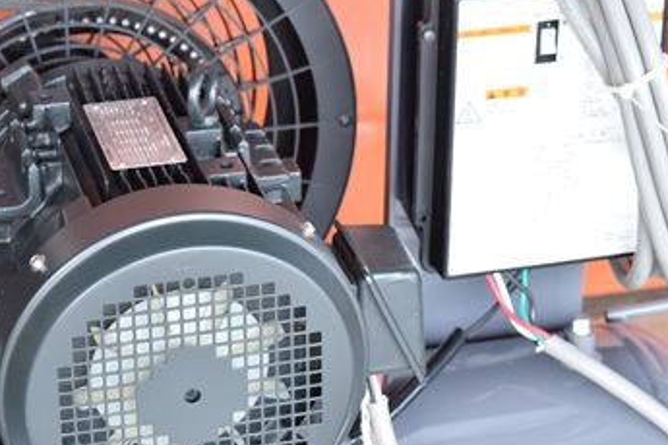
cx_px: 381
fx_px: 2221
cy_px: 267
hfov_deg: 17.1
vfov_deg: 11.4
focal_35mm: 120
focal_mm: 55
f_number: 6.3
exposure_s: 1/320
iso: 1250
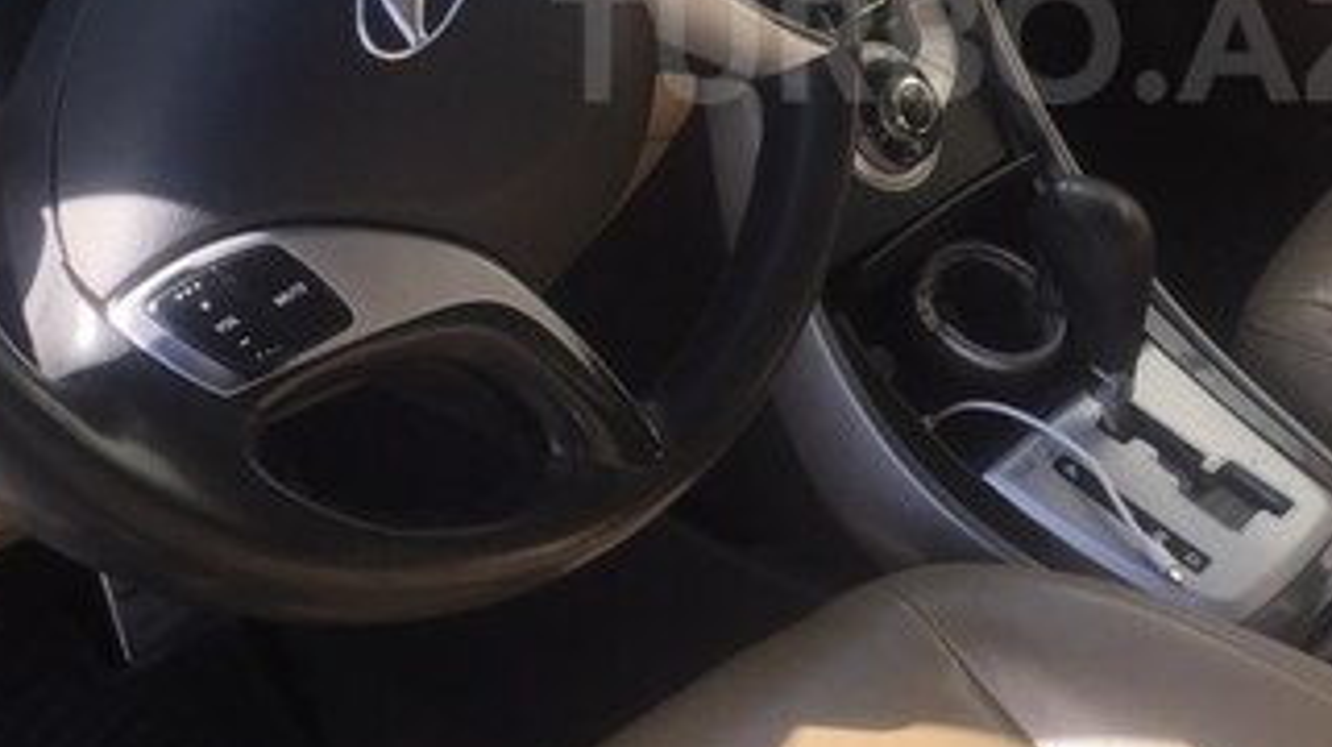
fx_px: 2294
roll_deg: -2.2
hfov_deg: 31.9
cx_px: 975
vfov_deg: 18.1
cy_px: 39
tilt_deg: -25.3
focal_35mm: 65
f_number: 2.2
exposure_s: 1/444
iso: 32
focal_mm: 4.15
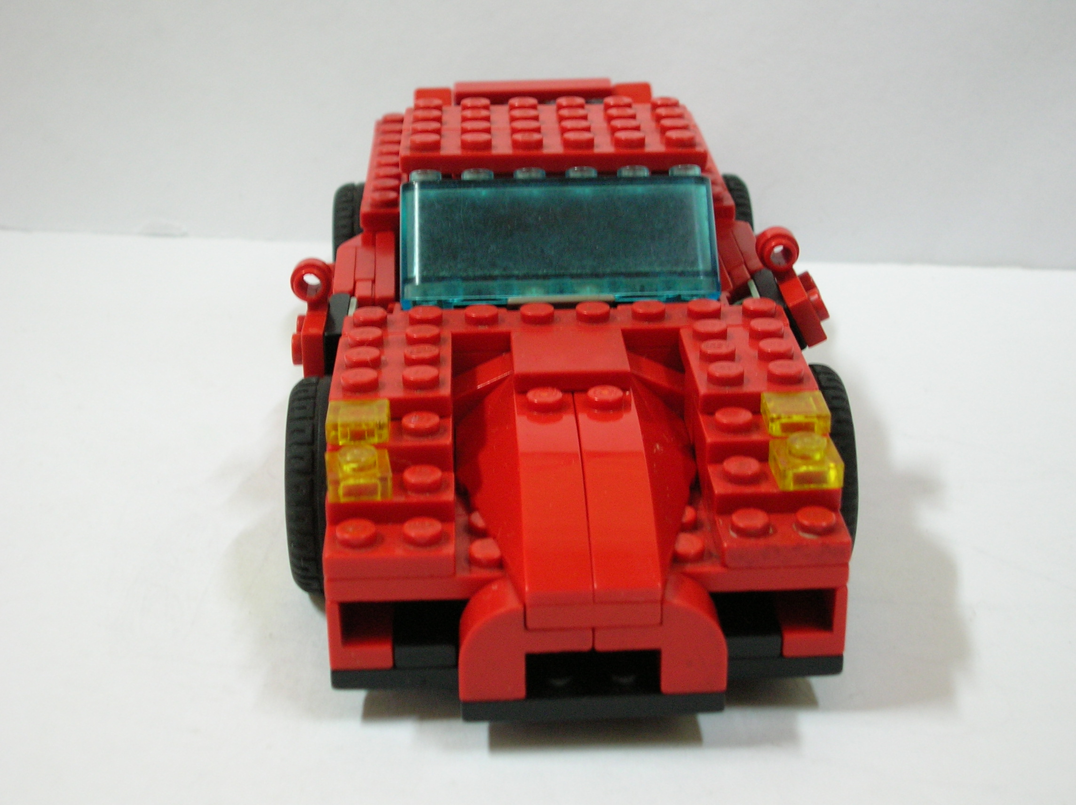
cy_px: 402
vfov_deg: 25.2
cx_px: 538
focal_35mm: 58
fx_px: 1801
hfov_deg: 33.3
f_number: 3.5
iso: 100
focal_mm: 9.7
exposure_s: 1/2.2
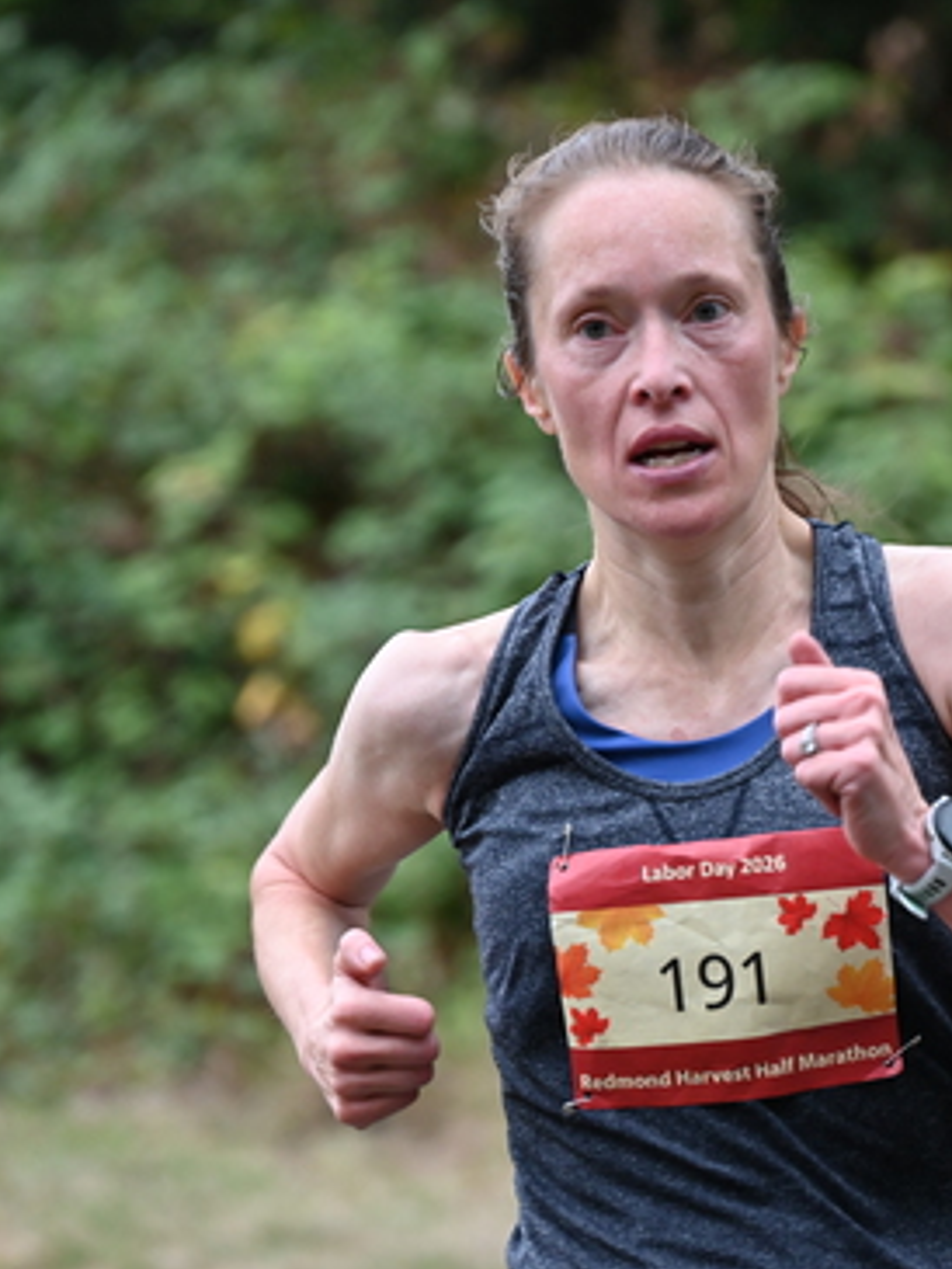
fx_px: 10628
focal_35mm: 290
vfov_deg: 6.8
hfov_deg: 5.1
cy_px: 634
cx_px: 559
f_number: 6.3
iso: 1800
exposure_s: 1/250
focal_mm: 200
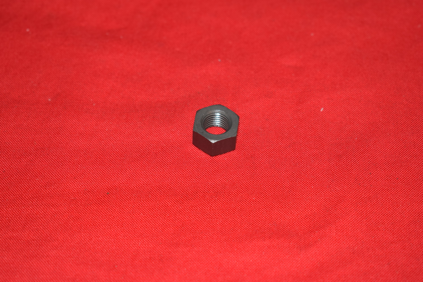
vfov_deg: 16.6
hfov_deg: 24.6
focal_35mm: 82
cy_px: 141
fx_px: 970
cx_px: 212
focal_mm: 55
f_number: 5.6
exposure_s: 1/200
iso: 400
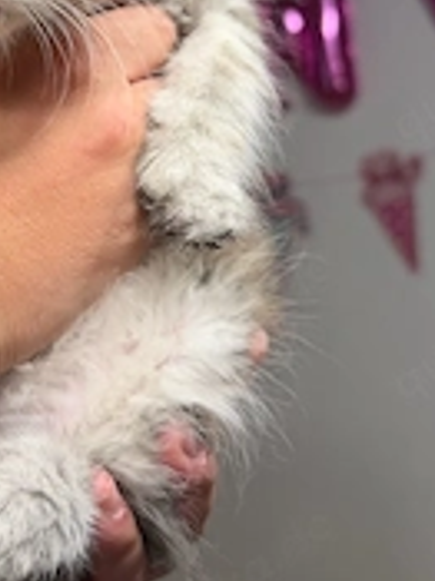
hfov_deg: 25.8
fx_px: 923
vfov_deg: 33.8
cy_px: 103
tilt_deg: -3.7
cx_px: 53
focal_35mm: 55
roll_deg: +3.4
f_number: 1.78
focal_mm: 6.76
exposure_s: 1/50
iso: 125
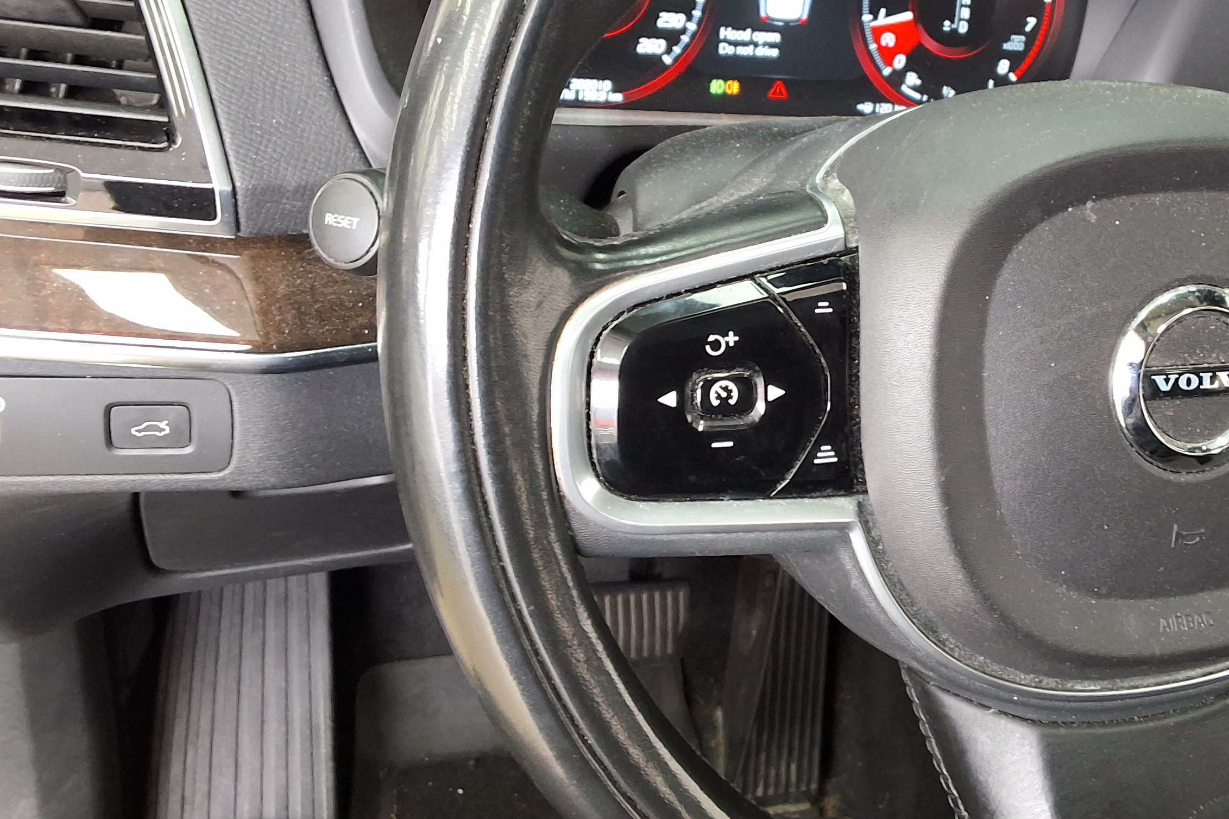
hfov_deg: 45.7
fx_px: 1434
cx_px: 820
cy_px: 282
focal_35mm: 42
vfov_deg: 31.7
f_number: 1.9
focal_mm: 2.91
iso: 125
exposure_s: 1/40
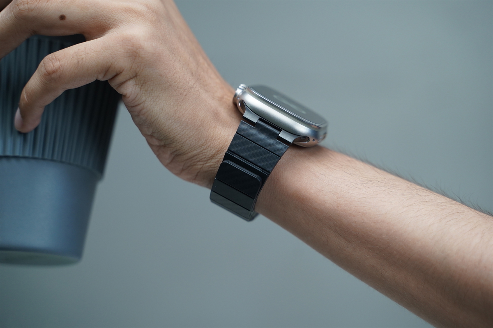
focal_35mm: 75
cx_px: 246
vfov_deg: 18.2
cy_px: 164
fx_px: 1027
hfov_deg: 27.0
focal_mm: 75
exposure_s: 1/80
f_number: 4
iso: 1250
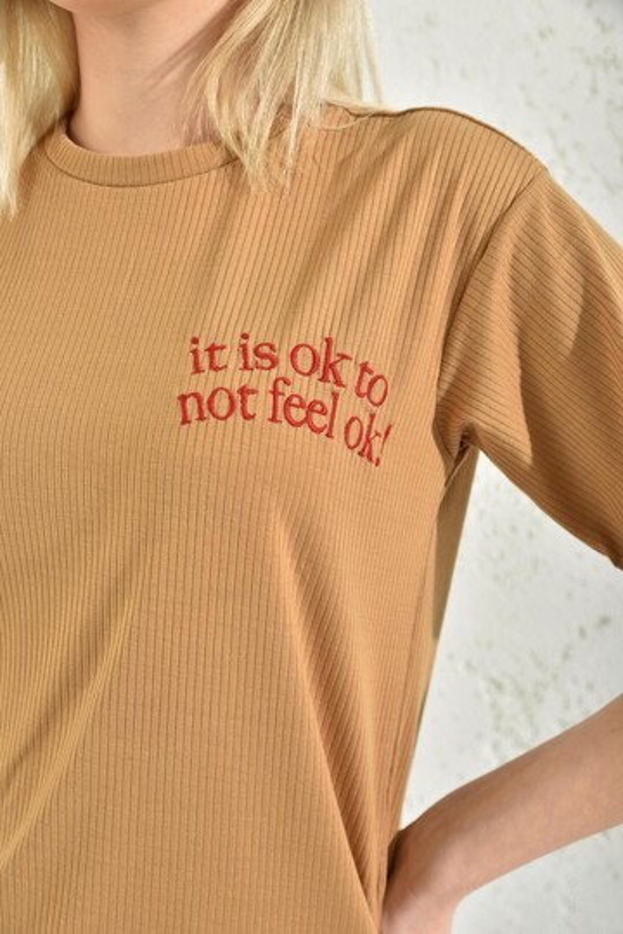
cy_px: 467
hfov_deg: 27.0
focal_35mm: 50
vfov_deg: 39.6
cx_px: 312
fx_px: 1298
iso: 100
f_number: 7.1
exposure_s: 1/160
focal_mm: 50
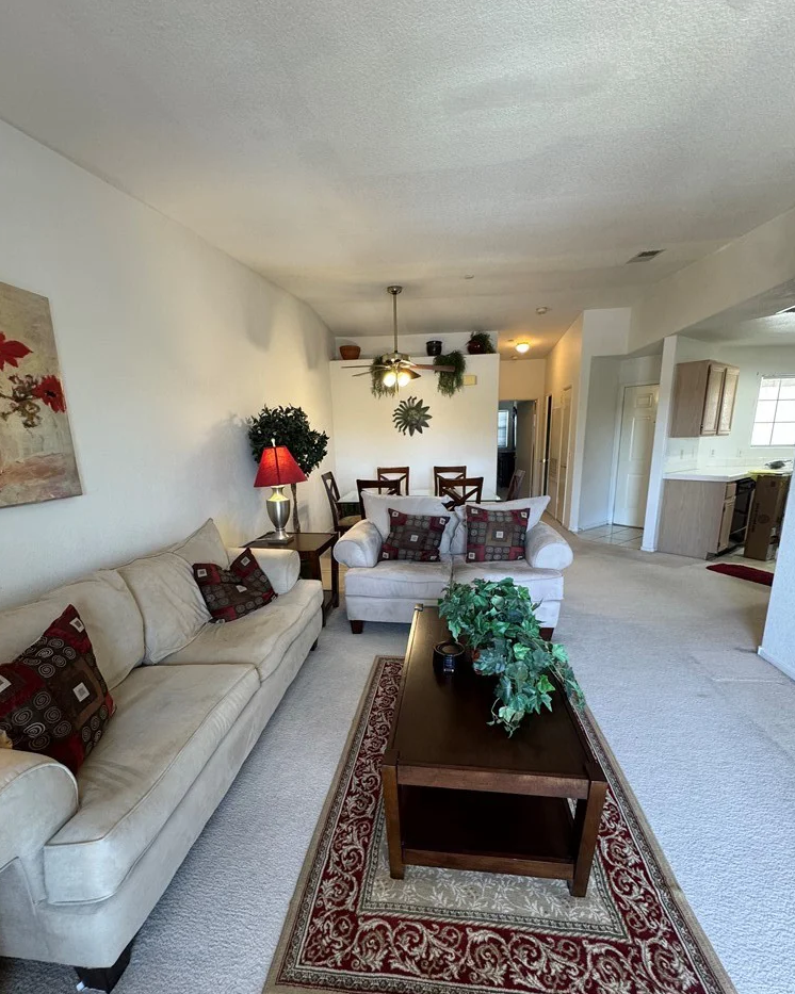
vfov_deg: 96.6
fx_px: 441
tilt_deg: -12.6
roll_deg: +1.2
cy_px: 534
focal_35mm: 15
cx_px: 399
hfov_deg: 84.0
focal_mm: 2.22
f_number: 2.2
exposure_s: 1/60
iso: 160
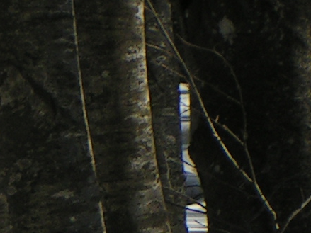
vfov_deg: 2.1
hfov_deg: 2.8
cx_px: -279
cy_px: 494
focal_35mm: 700
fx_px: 6287
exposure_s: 1/400
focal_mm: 22.9
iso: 50
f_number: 6.3
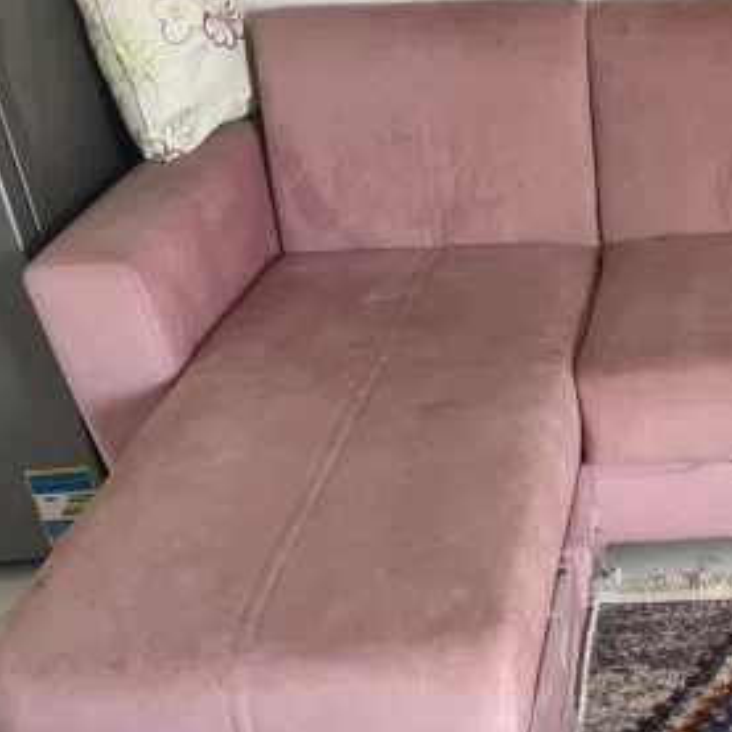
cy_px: 399
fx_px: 1220
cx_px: 793
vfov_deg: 33.4
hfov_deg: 30.2
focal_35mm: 51
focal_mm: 5.1
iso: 250
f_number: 1.6
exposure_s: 1/60
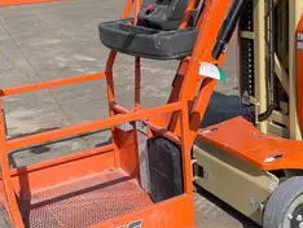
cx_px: 221
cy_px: 76
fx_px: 534
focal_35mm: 61
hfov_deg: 31.2
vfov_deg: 24.0
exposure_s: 1/6897
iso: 50
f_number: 1.6
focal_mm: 4.2
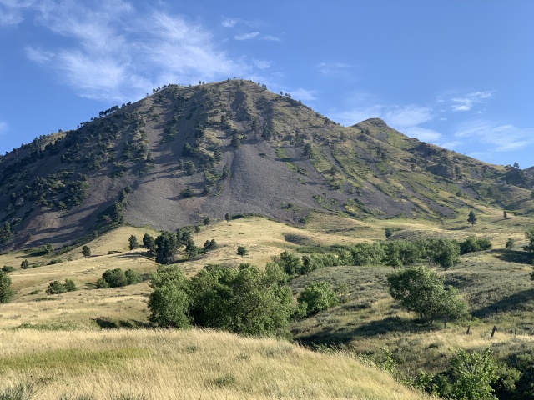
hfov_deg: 36.8
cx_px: 267
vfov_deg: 28.0
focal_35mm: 52
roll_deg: +3.7
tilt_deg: +11.2
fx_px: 802
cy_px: 200
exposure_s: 1/695
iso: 16
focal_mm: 6
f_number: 2.4
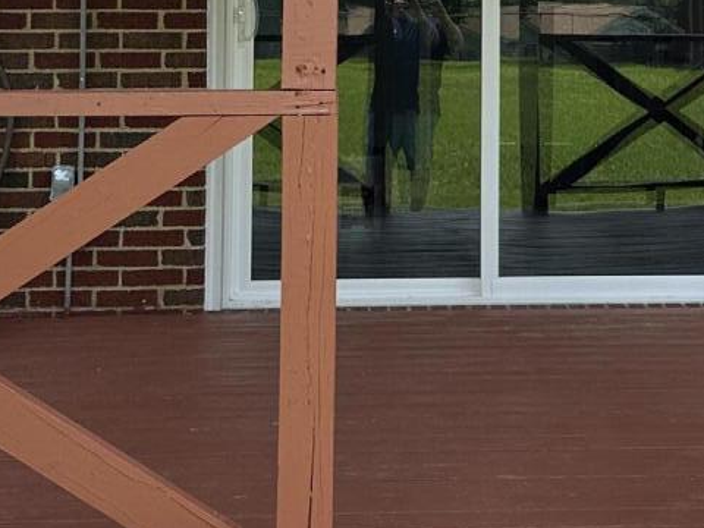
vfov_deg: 14.5
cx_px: 585
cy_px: -9
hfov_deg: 19.4
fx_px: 2034
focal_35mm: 100
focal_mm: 6.86
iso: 80
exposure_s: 1/1256
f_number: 1.78
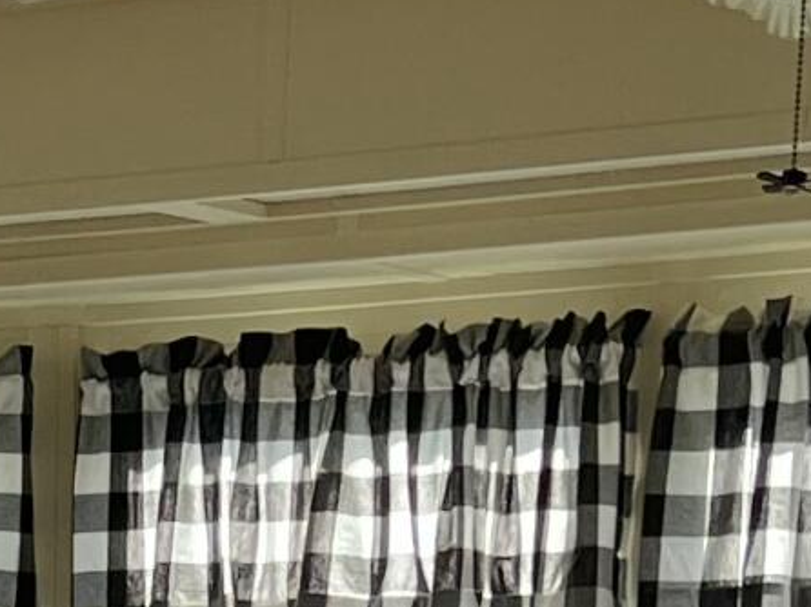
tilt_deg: -14.8
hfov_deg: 10.7
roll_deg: +1.9
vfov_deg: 7.5
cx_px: -613
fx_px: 4098
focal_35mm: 175
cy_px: 1821
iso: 50
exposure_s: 1/232
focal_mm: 5.1
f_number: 1.6
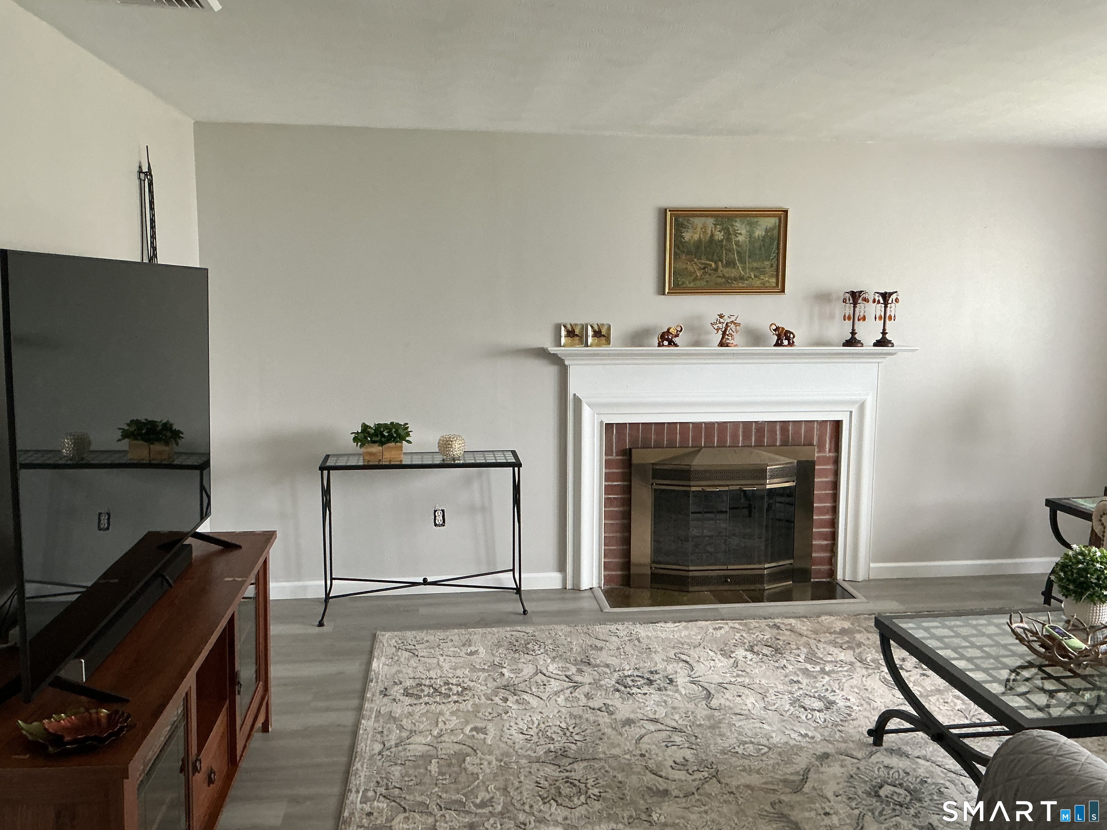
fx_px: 927
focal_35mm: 29
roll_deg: -0.2
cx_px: 554
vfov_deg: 48.2
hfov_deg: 61.7
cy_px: 415
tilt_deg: -8.1
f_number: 1.8
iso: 160
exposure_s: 1/60
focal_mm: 3
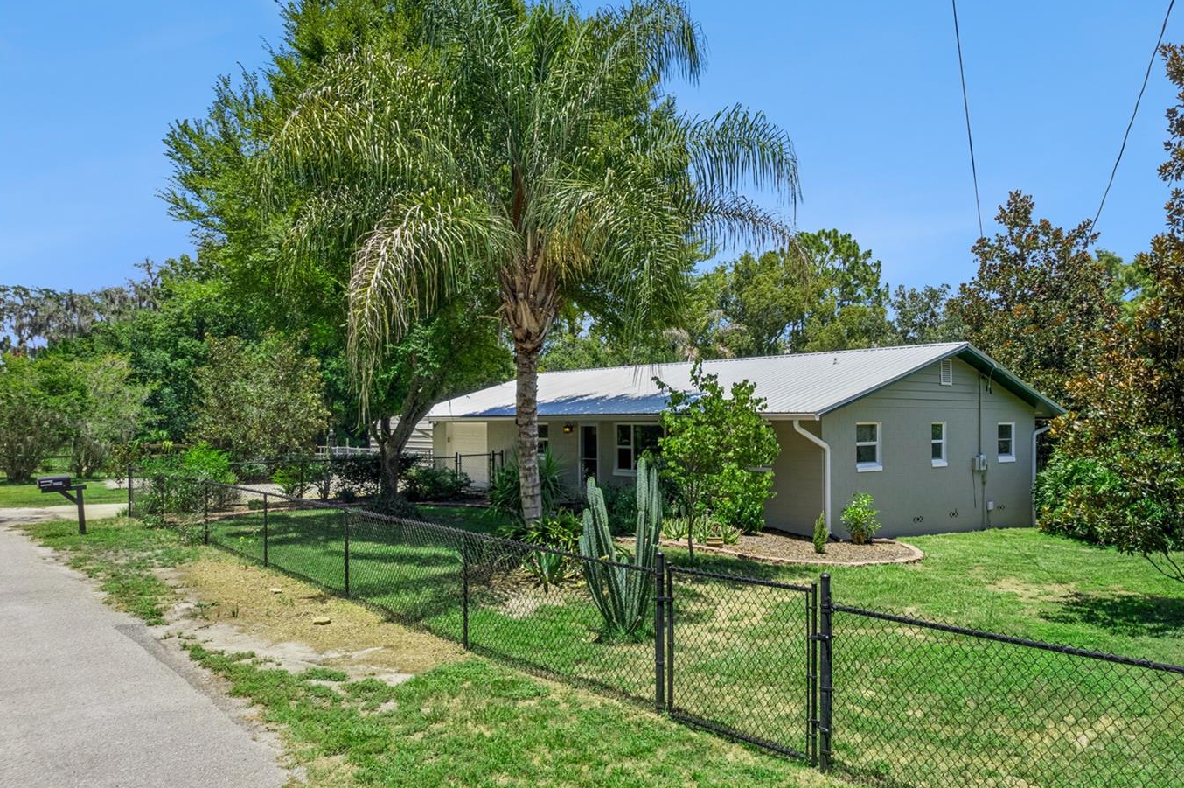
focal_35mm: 26
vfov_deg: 49.5
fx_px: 855
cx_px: 693
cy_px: 407
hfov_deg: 68.9
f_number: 2.8
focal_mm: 8.4
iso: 100
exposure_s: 1/1600
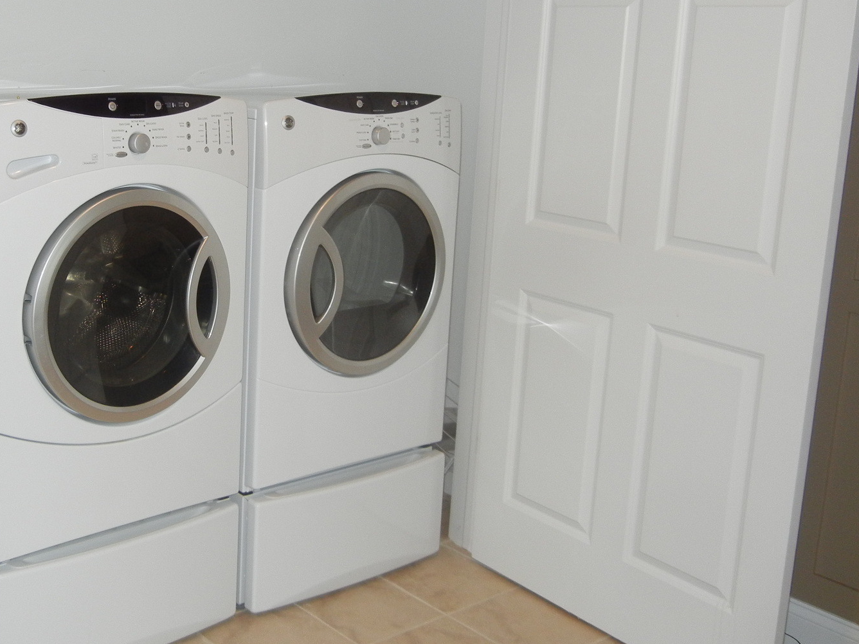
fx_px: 1141
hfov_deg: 40.0
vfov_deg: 31.4
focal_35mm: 46
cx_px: 203
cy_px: 239
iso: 200
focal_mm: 5.4
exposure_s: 1/30
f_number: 3.5
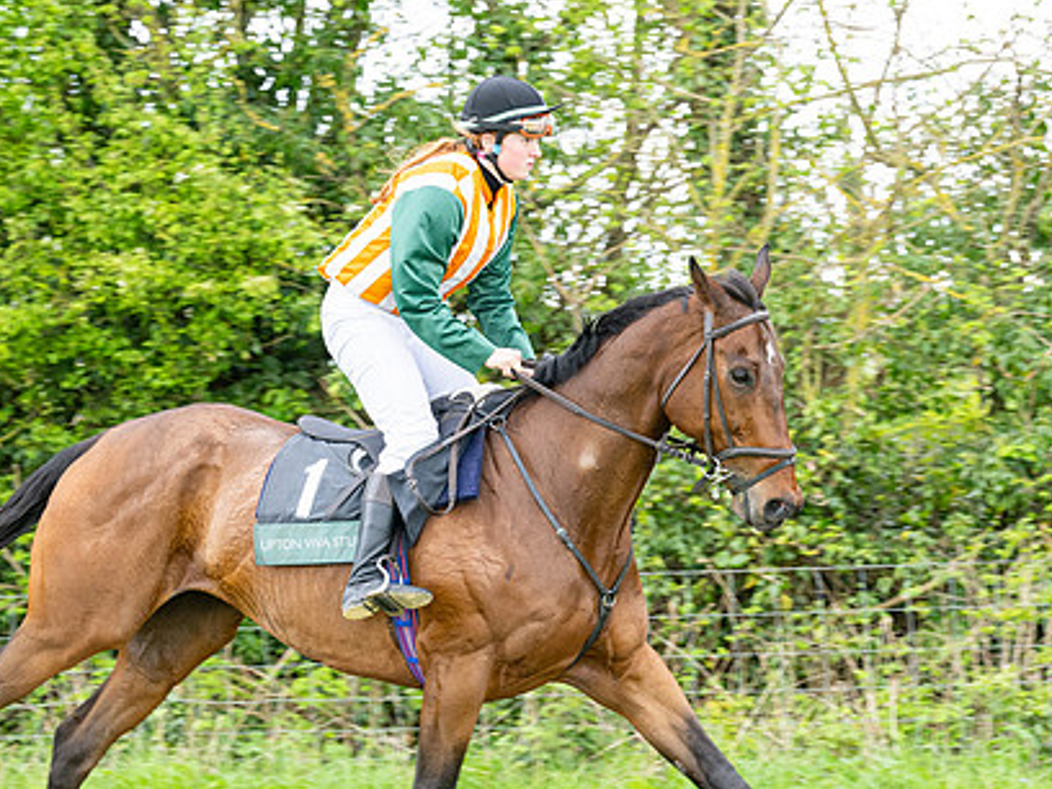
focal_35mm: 172
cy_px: 485
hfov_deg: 11.5
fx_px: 5227
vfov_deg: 8.6
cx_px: 587
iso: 400
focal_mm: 99
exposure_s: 1/400
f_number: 5
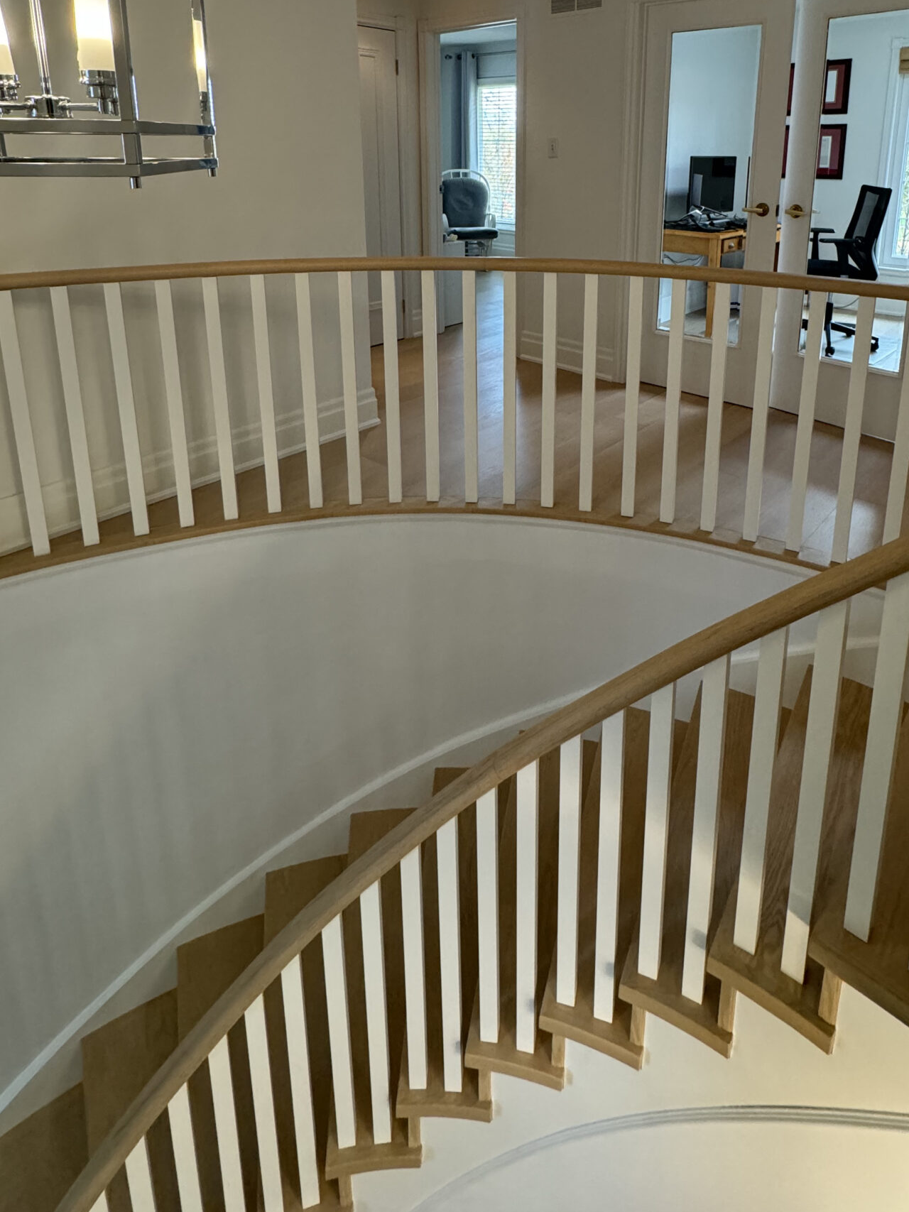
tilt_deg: -12.3
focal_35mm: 21
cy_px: 307
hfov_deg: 63.1
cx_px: 523
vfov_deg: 73.6
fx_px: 735
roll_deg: -0.8
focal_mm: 2.22
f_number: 2.2
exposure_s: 1/120
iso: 320
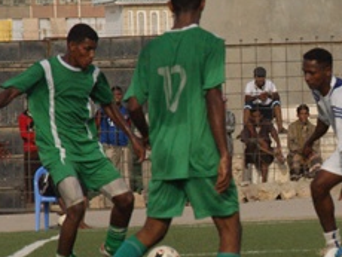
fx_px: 5944
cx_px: 312
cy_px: 88
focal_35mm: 601
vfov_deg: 2.5
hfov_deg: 3.3
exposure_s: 1/1000
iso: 800
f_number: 13
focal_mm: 160
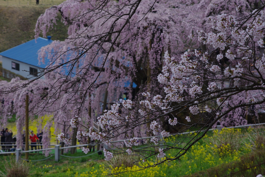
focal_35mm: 162
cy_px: 88
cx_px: 132
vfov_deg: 8.5
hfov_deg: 12.7
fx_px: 1192
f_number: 11
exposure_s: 1/200
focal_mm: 107.5
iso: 400
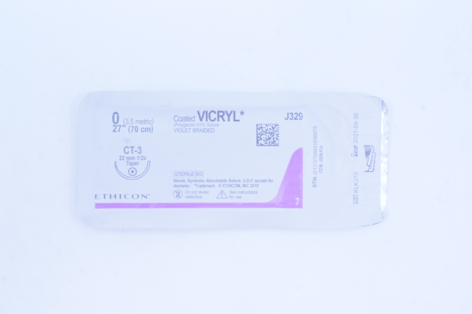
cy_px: 157
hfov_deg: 35.1
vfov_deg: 23.7
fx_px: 747
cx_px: 236
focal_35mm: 57
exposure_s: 1/10
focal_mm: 38
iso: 400
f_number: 13
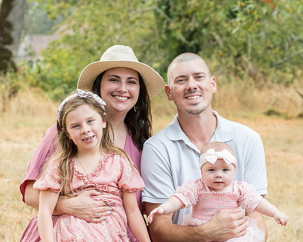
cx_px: 151
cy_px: 192
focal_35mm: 160
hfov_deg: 12.1
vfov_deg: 9.6
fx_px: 1434
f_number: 5
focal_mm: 85
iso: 640
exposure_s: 1/400
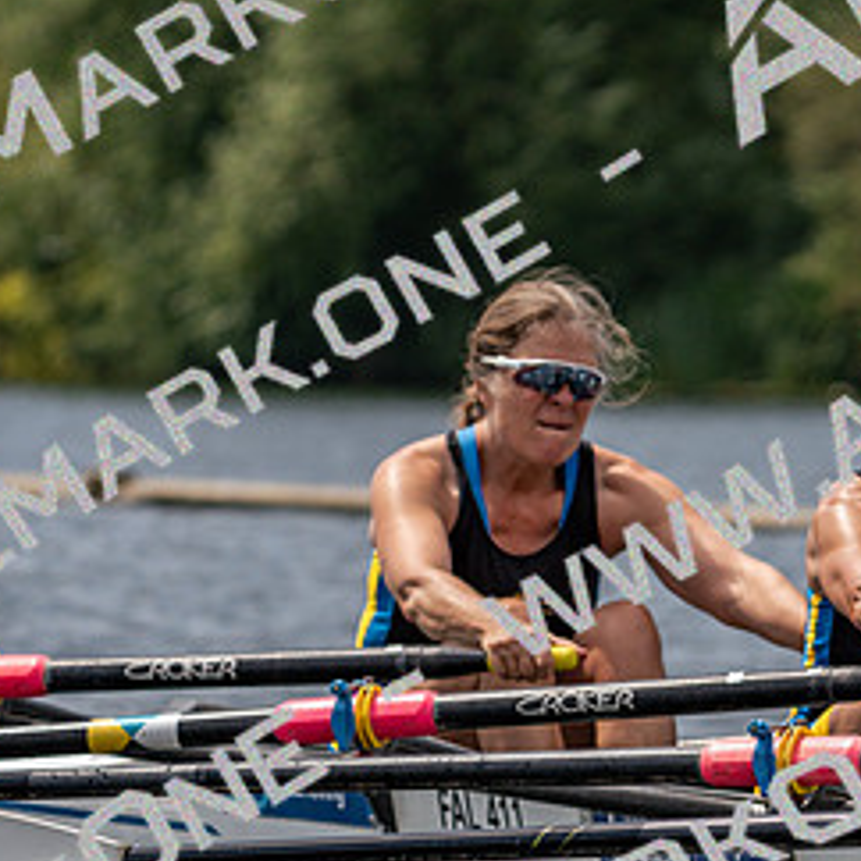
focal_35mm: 491
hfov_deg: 3.6
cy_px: 667
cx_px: 921
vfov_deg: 3.6
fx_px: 13817
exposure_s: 1/1600
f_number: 5.6
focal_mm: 241
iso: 200
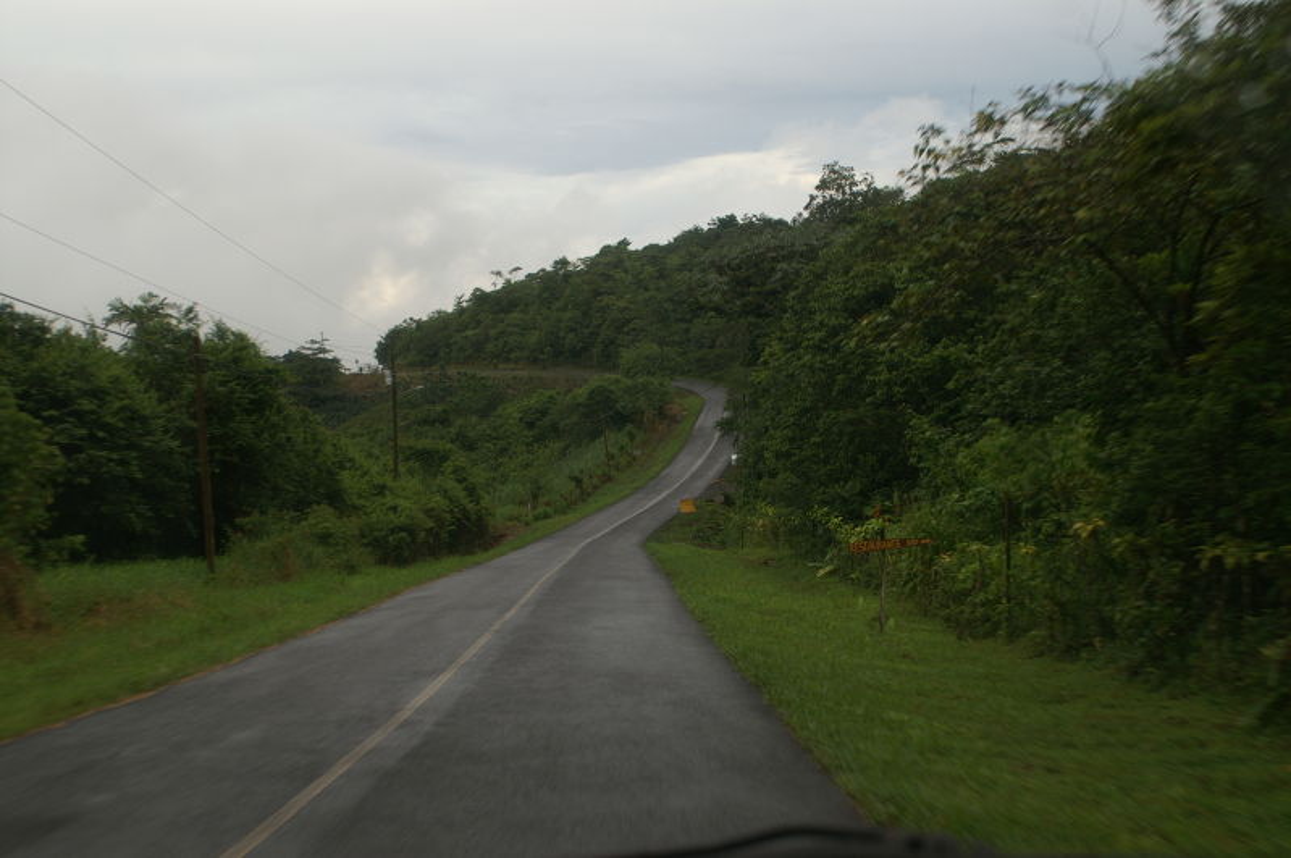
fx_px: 1881
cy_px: 429
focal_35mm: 52
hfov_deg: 37.9
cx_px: 646
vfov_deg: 25.7
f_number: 5.6
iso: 100
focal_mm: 35
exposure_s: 1/60
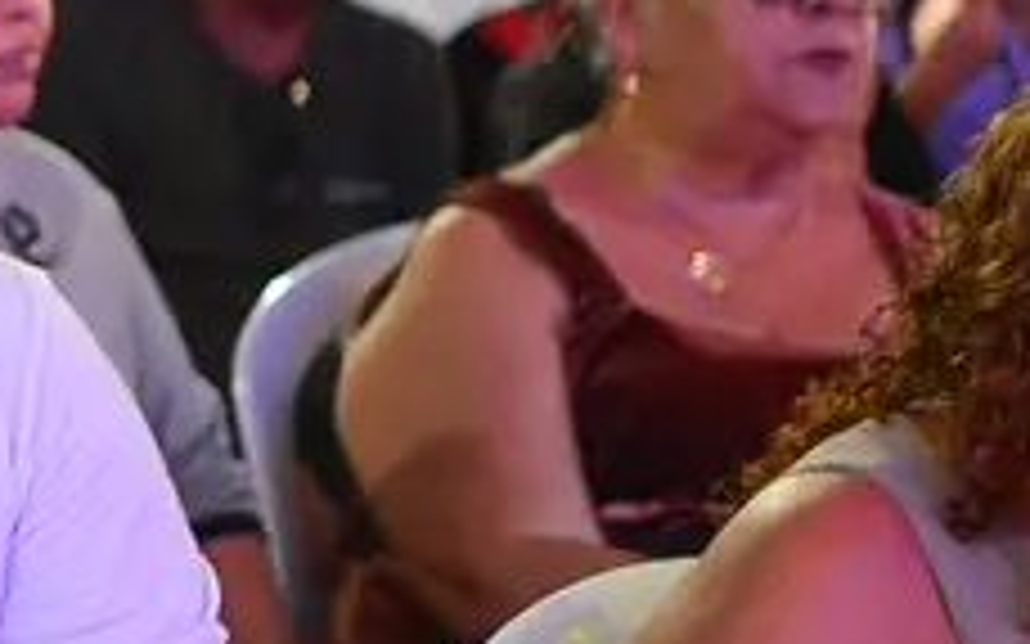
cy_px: 331
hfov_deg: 8.7
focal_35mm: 218
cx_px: -1453
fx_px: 6118
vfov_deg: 6.0
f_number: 1.8
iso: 800
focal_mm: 35
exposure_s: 1/90
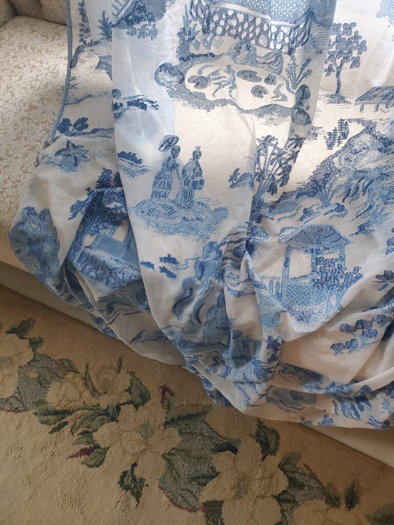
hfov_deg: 53.1
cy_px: 262
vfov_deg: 67.3
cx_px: 197
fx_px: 395
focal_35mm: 26
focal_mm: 4.3
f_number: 2.4
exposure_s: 1/40
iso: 500
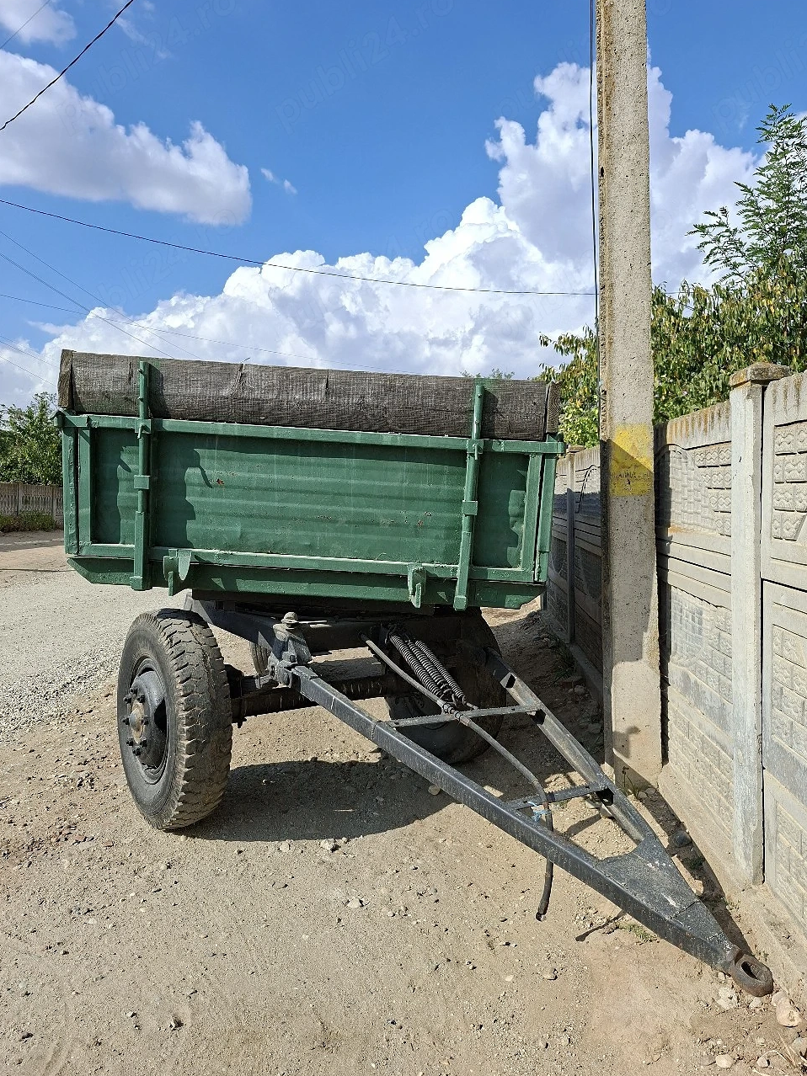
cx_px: 420
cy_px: 528
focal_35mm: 24
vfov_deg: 71.6
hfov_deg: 56.8
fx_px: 746
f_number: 1.8
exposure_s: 1/2500
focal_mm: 5.54
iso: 50
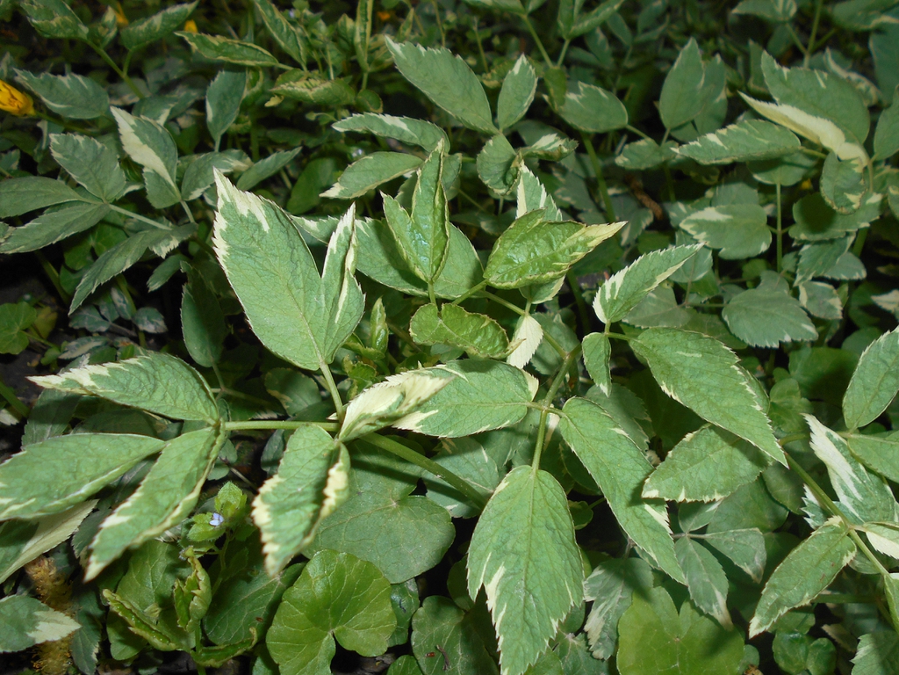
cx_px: 450
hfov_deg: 60.0
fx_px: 779
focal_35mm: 30
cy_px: 338
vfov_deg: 46.8
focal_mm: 5.1
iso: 80
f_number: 8.5
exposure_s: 1/400
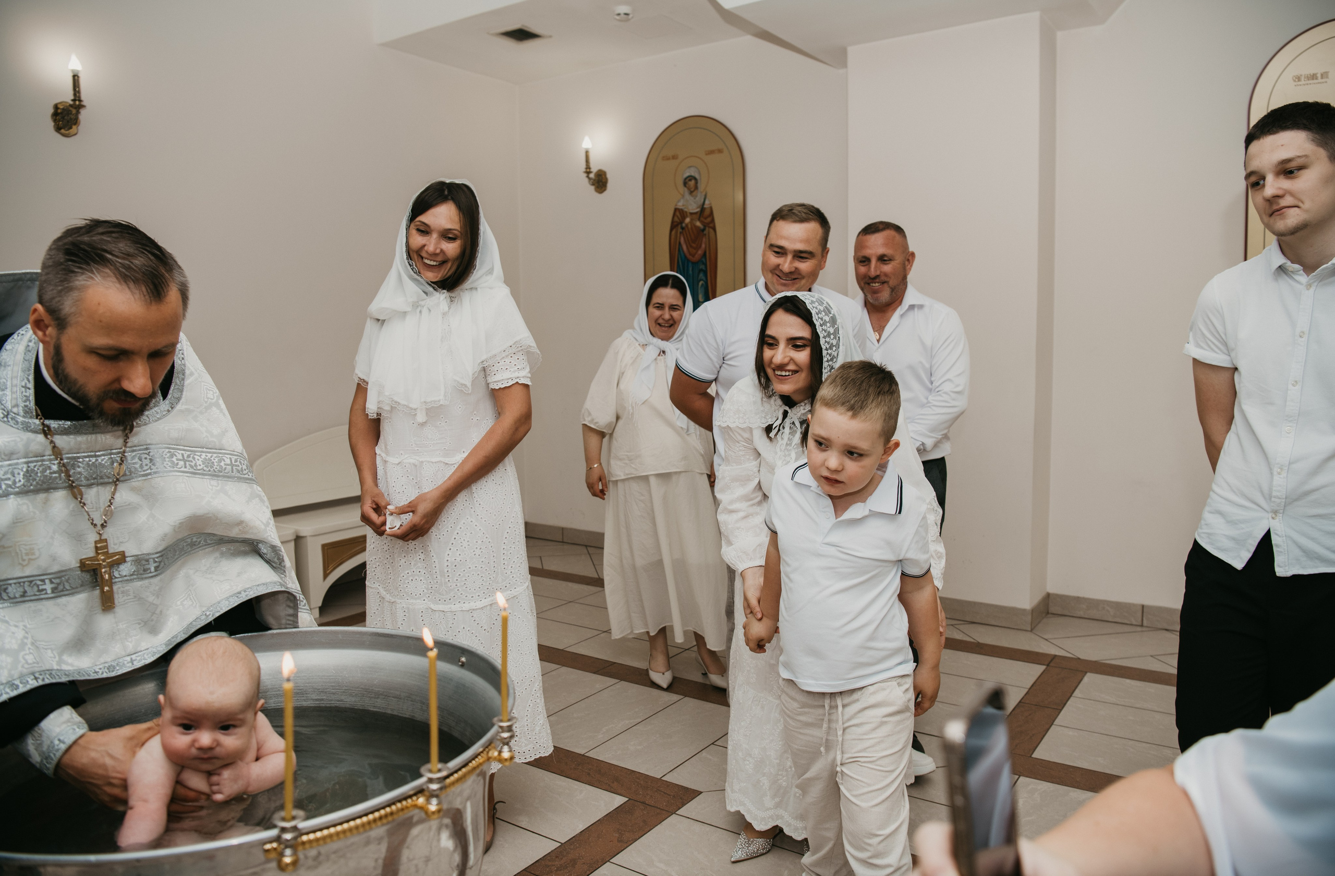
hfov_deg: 69.4
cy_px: 431
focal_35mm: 26
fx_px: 964
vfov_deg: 48.9
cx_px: 668
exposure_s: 1/160
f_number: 4
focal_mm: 26
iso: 125
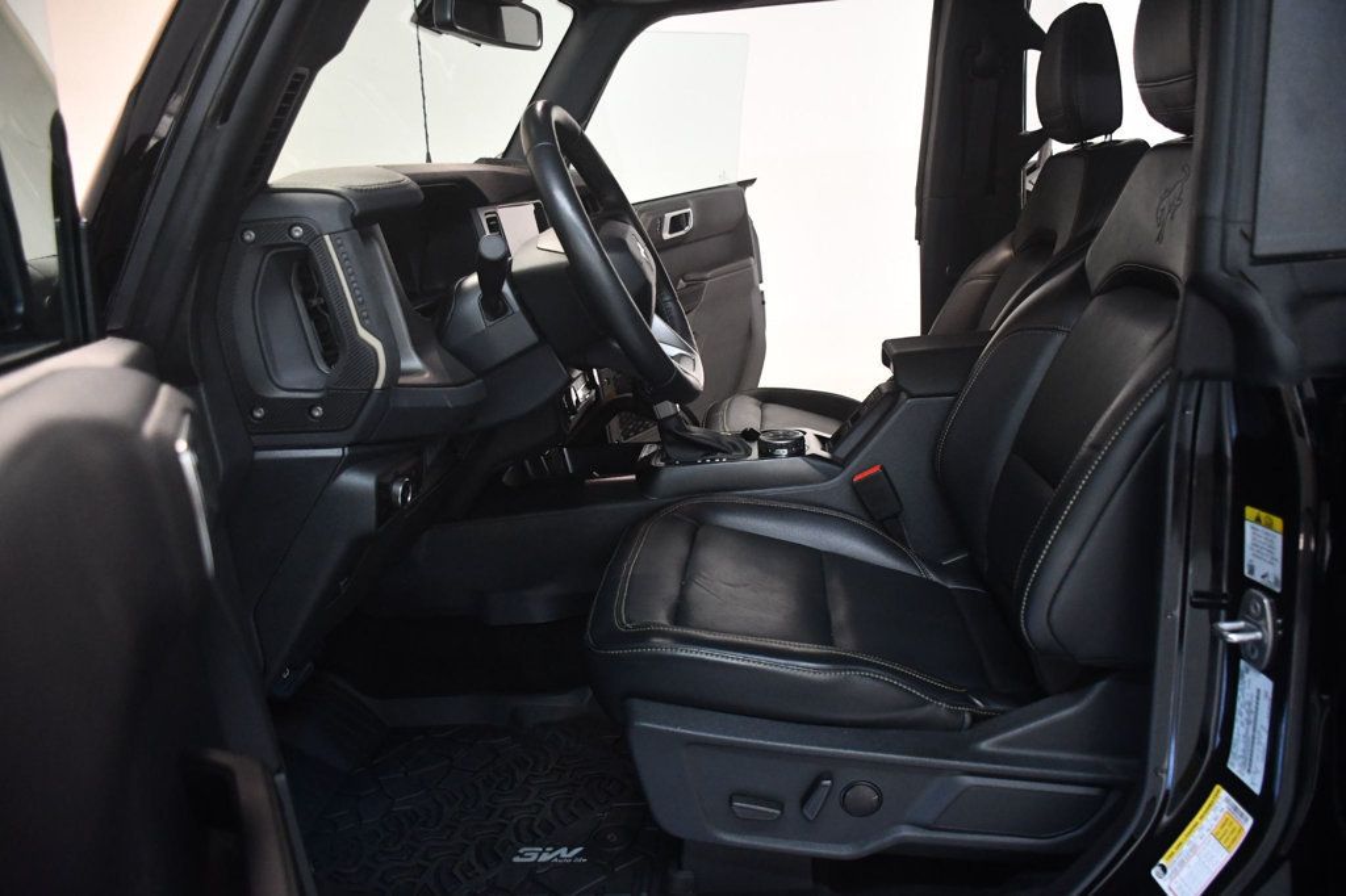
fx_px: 1009
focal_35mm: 27
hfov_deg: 67.4
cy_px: 448
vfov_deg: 47.9
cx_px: 673
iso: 3200
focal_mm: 18
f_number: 3.5
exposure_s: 1/100
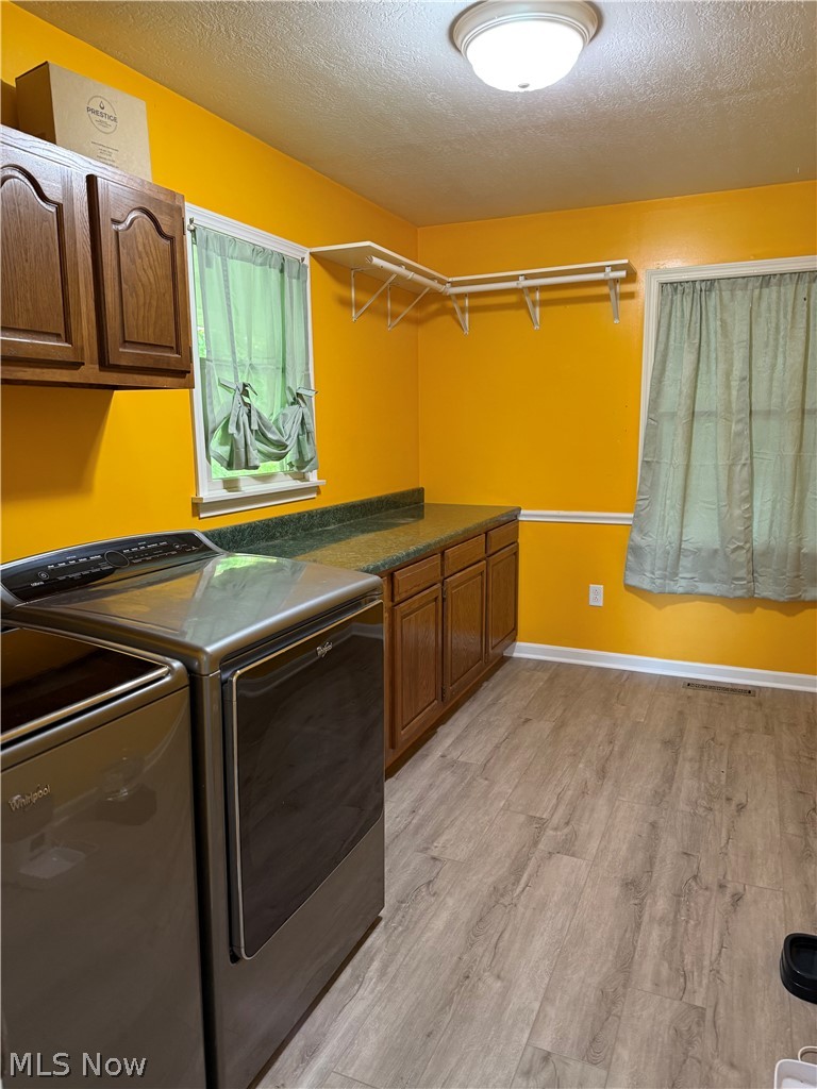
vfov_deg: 71.6
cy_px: 544
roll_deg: +0.1
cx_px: 408
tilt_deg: -7.9
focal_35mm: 24
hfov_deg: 56.8
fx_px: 755
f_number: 1.78
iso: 320
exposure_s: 1/60
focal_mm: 6.76
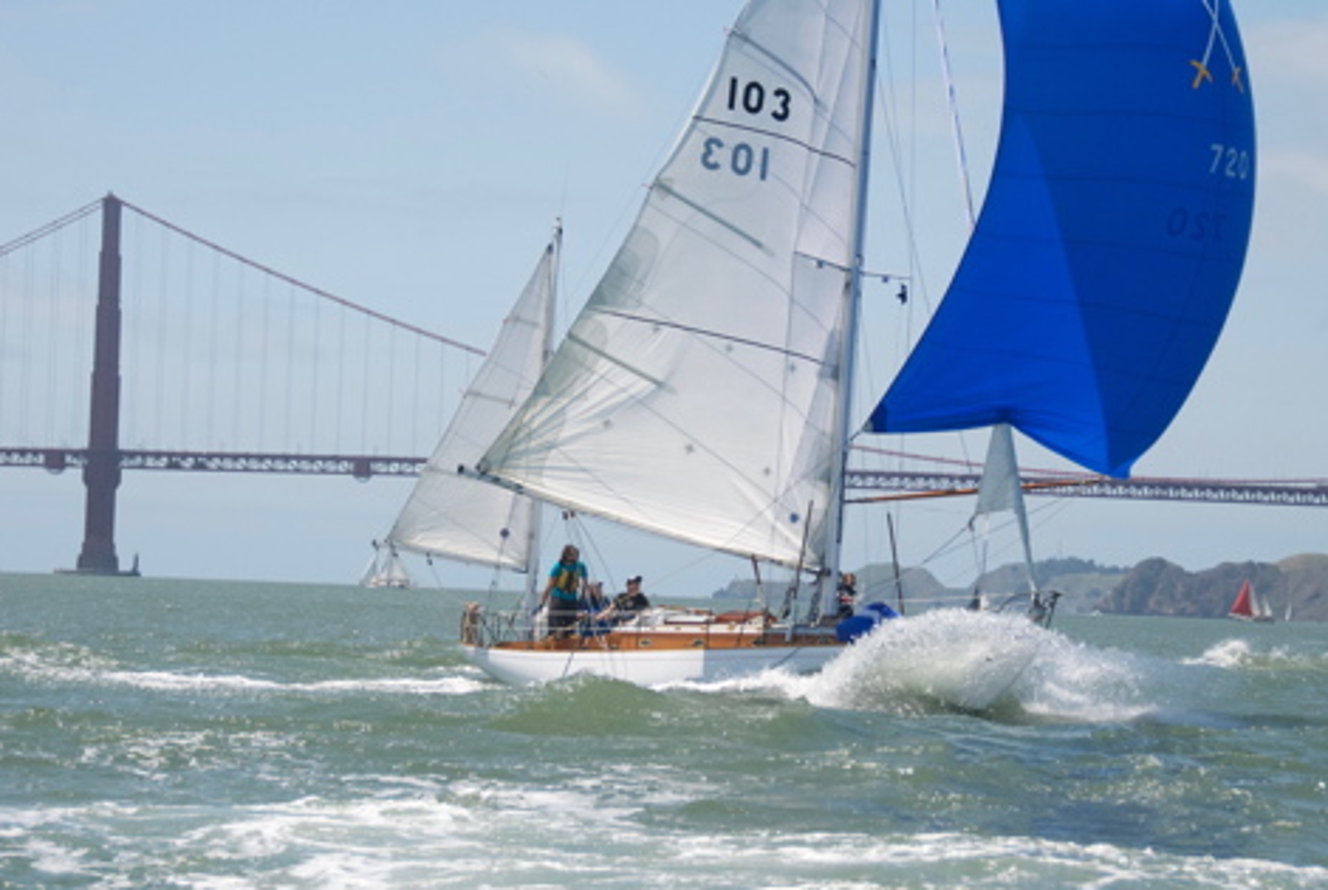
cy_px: 421
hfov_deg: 18.2
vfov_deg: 12.3
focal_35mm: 112
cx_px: 742
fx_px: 4138
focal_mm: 60
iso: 800
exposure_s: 1/4000
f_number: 5
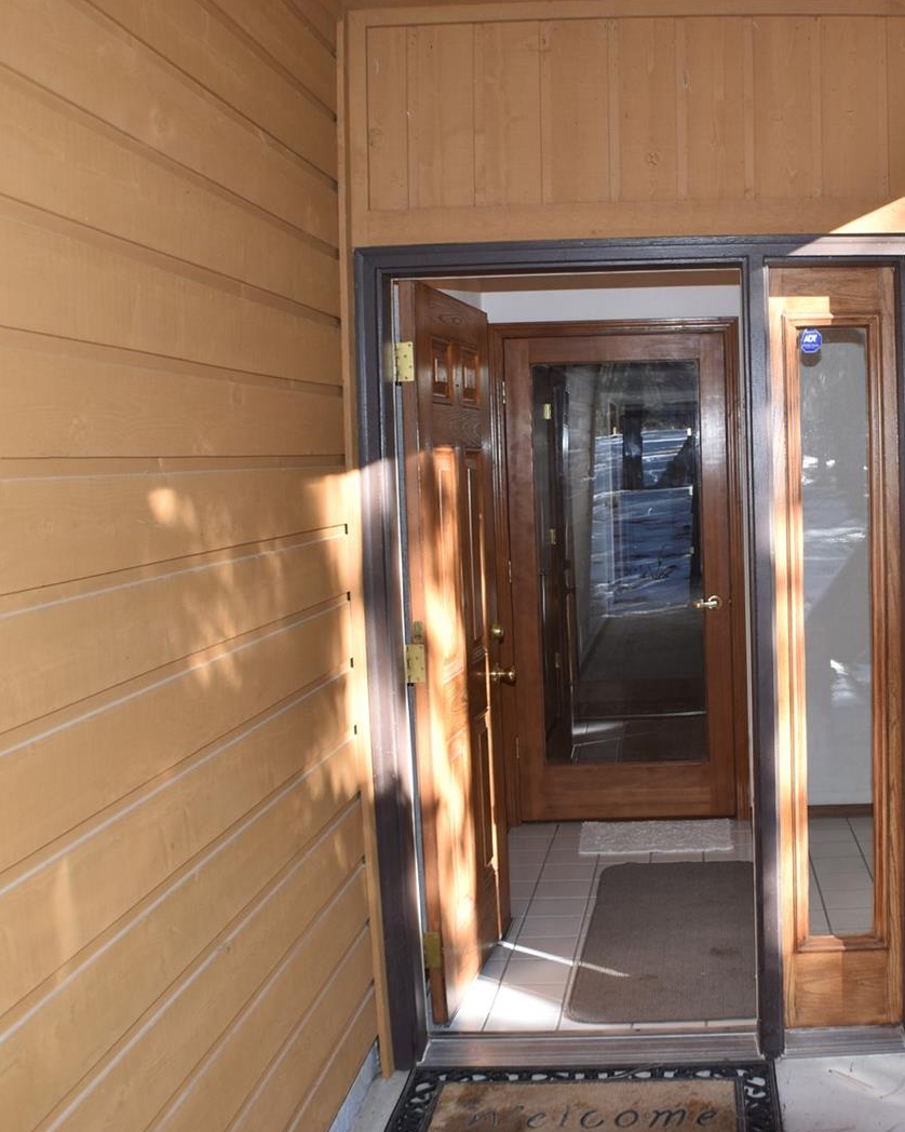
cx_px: 735
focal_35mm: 54
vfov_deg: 34.9
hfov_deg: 27.6
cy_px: 564
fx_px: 1799
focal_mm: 25
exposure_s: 1/125
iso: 280
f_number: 5.6
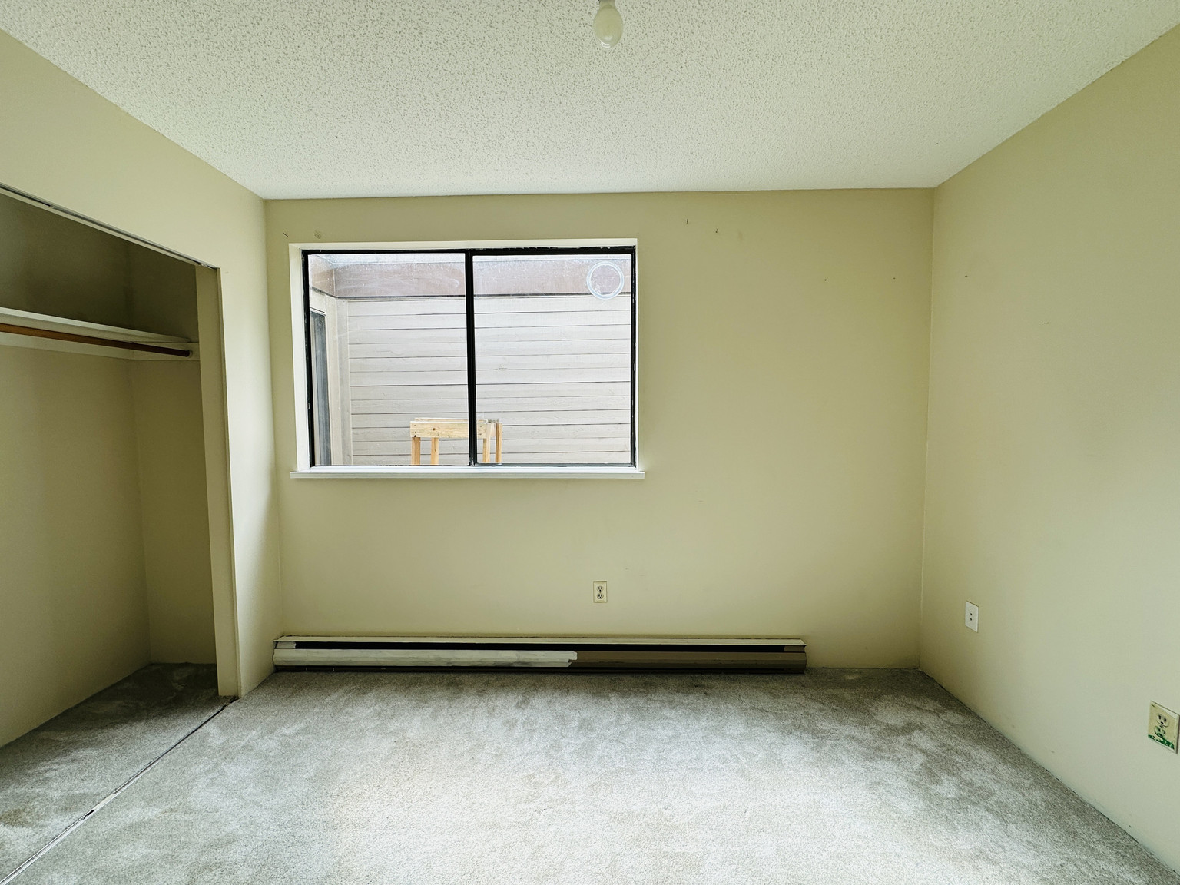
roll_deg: +0.3
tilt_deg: -3.3
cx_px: 590
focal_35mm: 14
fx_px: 477
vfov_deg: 85.7
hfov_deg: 102.1
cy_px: 442
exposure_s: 1/99
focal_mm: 2.22
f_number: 2.2
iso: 40
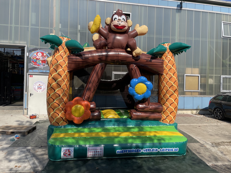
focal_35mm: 26
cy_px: 86
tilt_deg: +0.9
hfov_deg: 67.3
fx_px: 174
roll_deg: -0.6
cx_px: 116
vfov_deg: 53.1
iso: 32
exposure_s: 1/4292
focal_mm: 4.2
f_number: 1.6
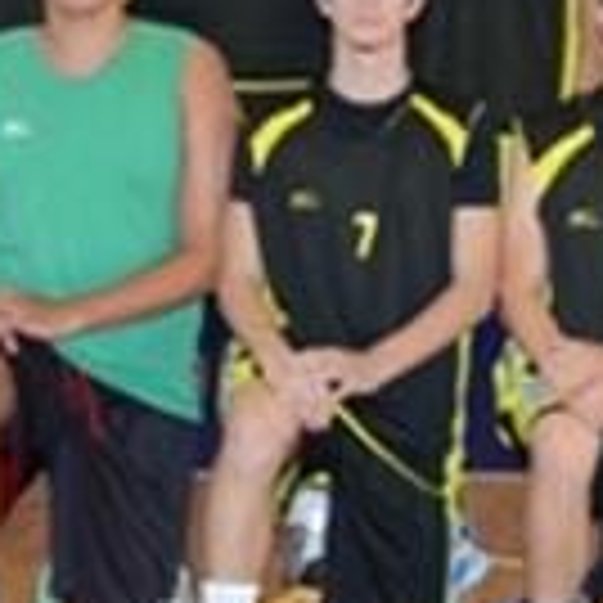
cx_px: 810
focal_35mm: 258
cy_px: 63
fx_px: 5085
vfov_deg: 6.8
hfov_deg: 6.7
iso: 1000
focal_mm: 34
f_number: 4.2
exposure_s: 1/80
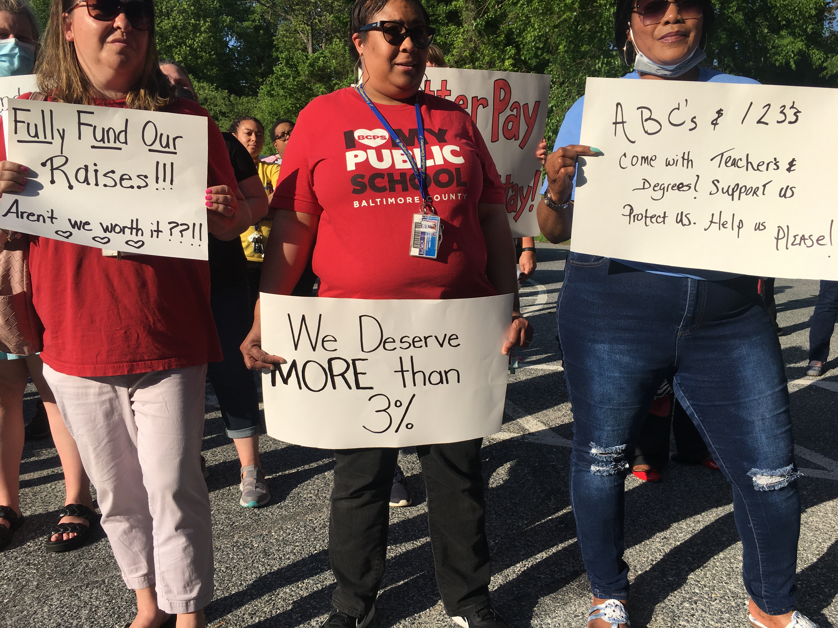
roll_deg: -0.1
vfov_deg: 48.2
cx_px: 419
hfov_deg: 61.7
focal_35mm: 29
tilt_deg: -9.5
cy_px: 314
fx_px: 702
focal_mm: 4.15
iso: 25
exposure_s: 1/1748
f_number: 2.2
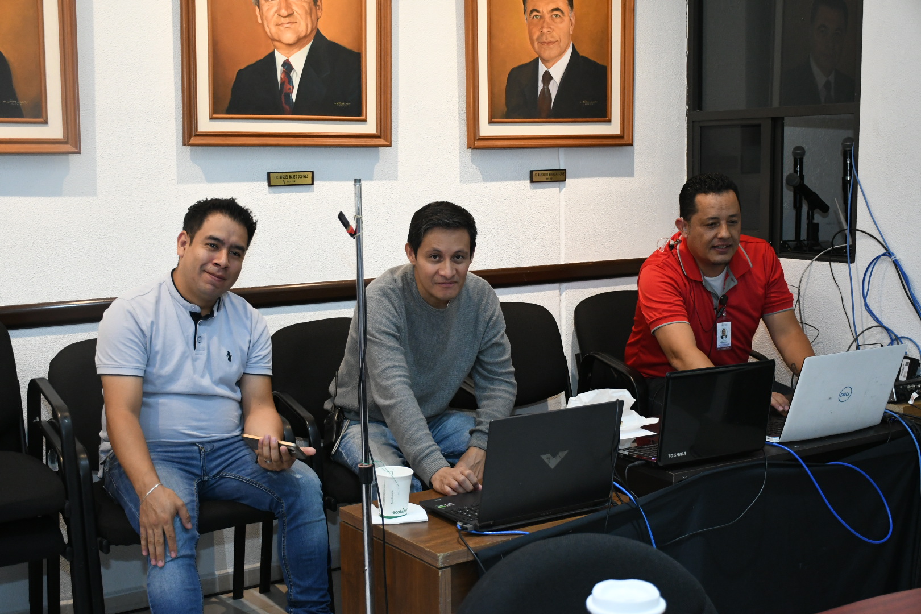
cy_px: 307
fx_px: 1228
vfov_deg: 28.1
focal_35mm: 48
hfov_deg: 41.1
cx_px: 460
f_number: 4
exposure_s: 1/100
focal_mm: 32
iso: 2000
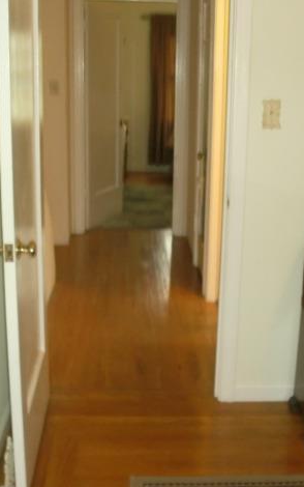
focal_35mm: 52
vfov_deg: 38.9
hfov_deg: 24.9
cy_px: 248
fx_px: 689
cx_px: 163
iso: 400
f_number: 2.8
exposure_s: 1/60
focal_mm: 6.3
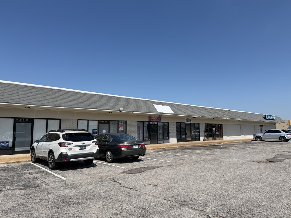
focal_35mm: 24
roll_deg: +0.8
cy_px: 109
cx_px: 146
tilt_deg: +7.1
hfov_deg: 71.6
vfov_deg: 56.8
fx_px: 202
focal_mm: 6.76
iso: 80
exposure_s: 1/4975
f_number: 1.78
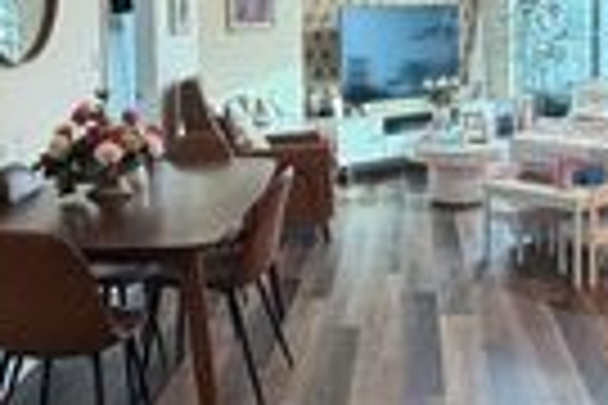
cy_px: 79
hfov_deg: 36.8
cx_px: 360
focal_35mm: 54
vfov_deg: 24.6
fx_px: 912
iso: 250
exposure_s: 1/60
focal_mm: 2.22
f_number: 2.2
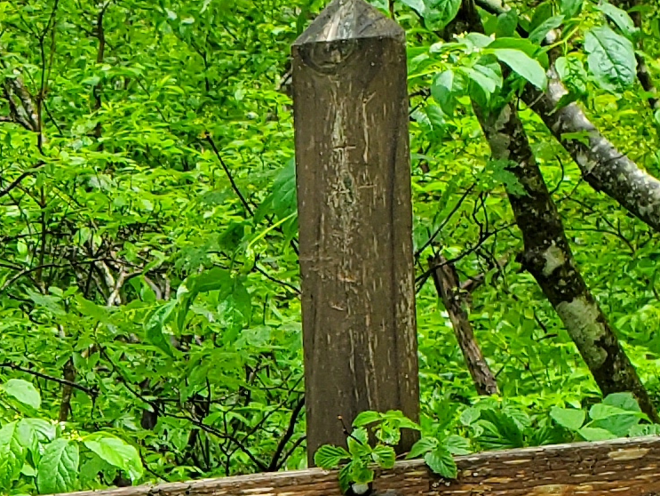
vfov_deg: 10.2
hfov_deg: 13.0
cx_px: -410
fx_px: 2690
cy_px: 771
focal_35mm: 141
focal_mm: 4.3
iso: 50
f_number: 2.4
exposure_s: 1/183
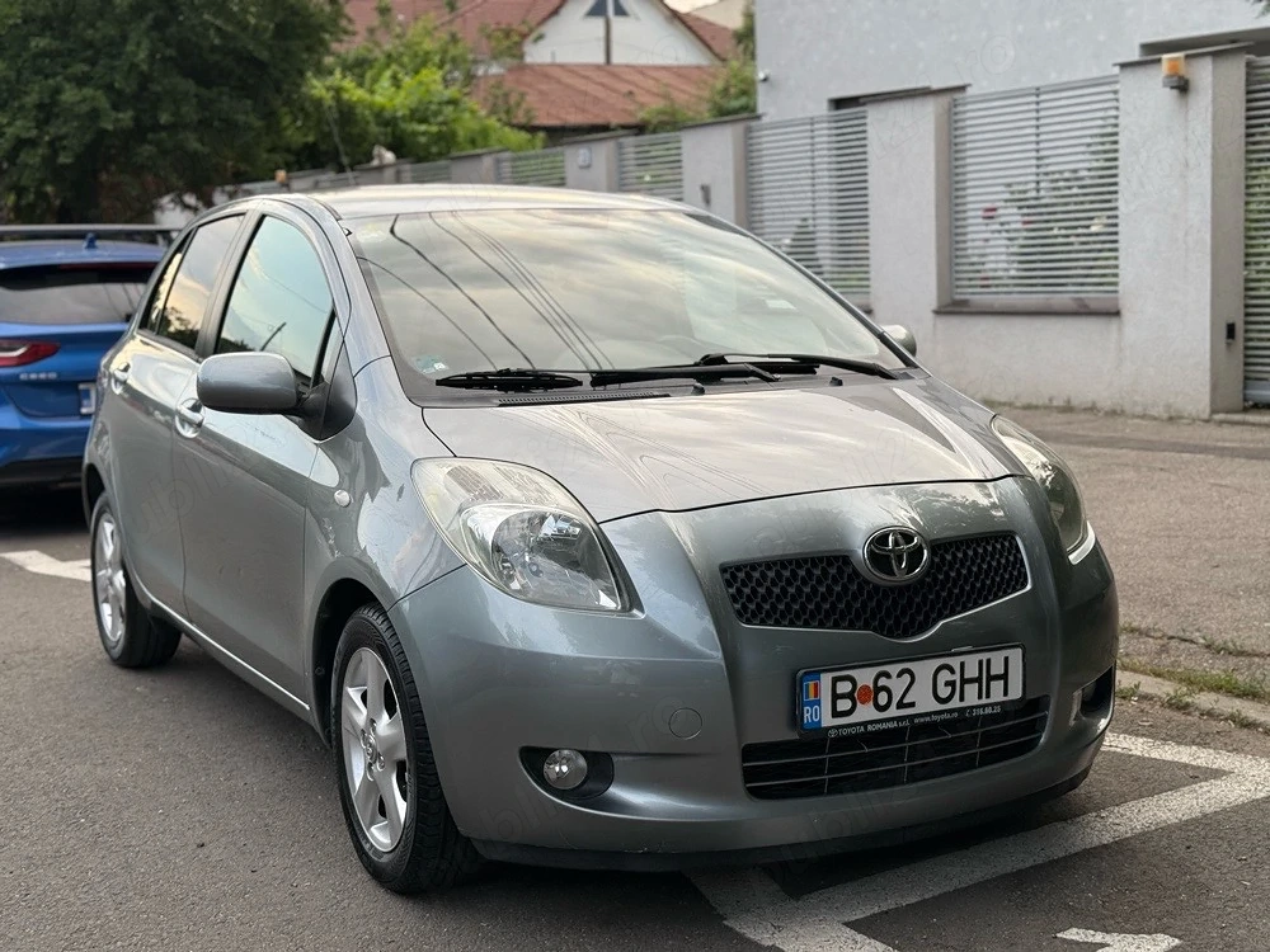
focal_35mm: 48
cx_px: 635
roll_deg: +1.0
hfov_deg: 39.7
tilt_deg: -8.3
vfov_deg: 30.3
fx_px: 1761
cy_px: 476
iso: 64
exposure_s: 1/538
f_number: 1.78
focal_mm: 6.76
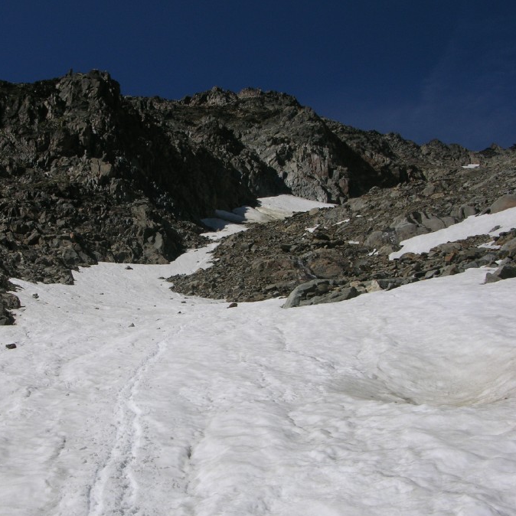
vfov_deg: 36.0
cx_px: 156
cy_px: 281
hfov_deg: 35.6
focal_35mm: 47
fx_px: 793
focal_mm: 8.9
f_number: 8
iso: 50
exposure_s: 1/442
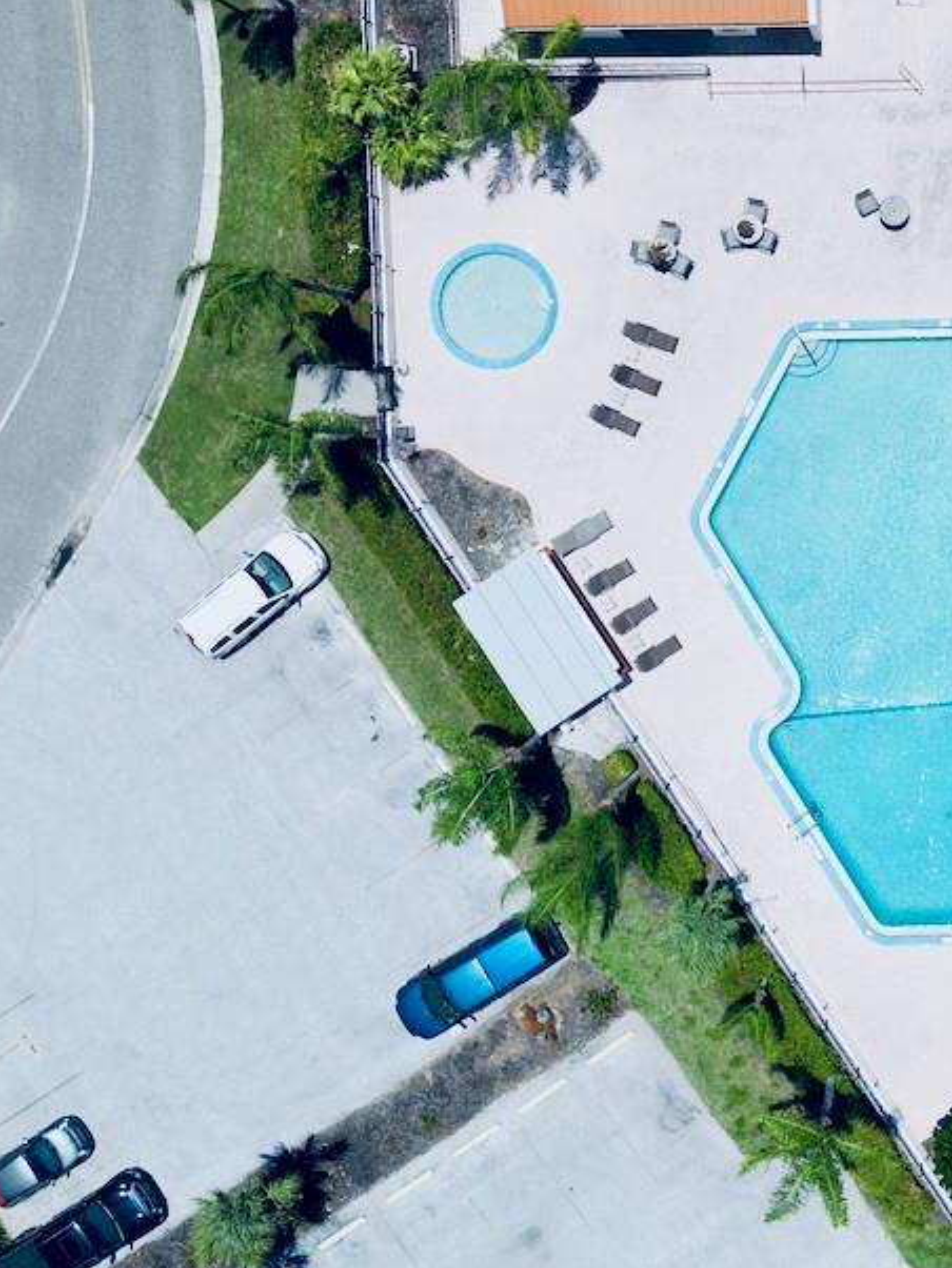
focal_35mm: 51
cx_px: 927
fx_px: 1869
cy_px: 465
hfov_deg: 27.2
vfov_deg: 37.2
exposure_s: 1/5000
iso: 130
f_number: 1.7
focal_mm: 6.72
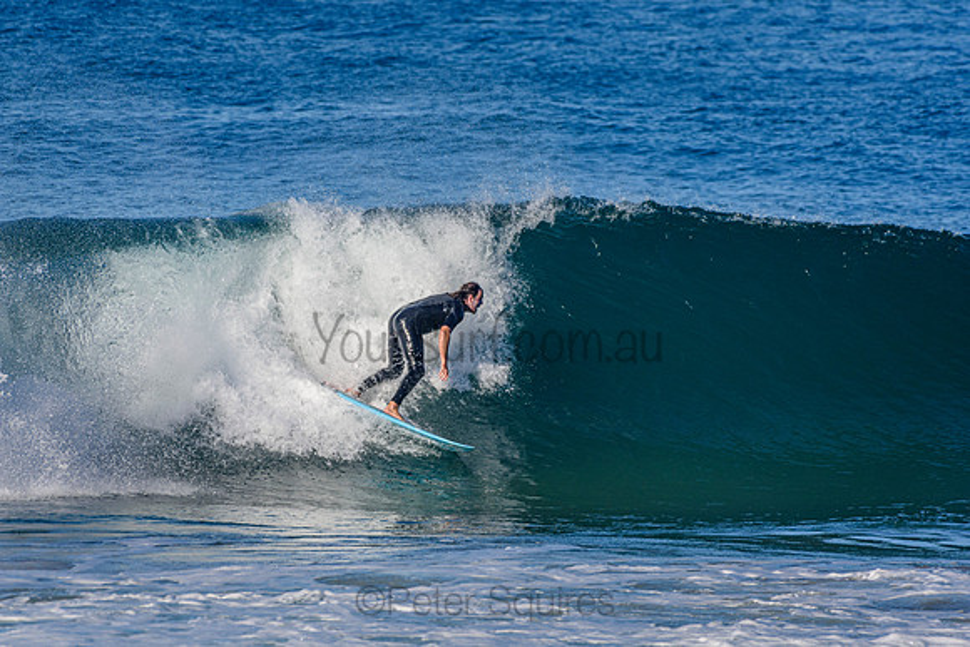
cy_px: 324
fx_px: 20212
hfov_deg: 2.7
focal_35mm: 750
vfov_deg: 1.8
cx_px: 485
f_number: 5.6
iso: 280
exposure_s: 1/2000
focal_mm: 500
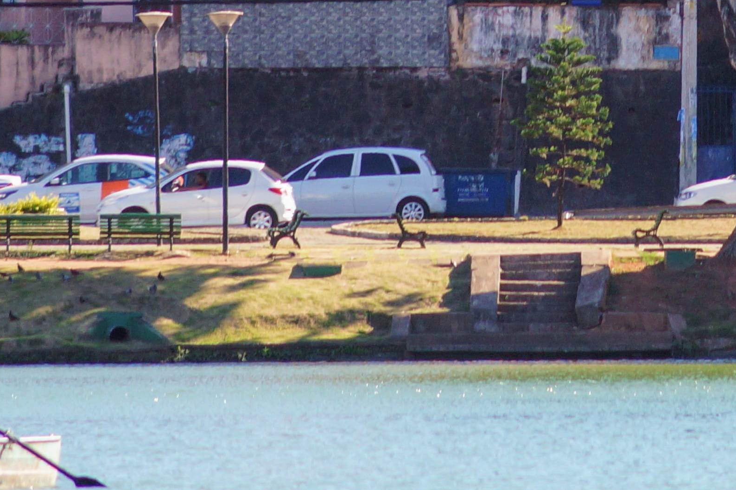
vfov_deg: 1.3
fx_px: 21066
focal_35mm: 1031
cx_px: 631
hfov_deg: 2.0
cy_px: -138
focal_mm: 200
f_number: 5.6
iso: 160
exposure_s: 1/320
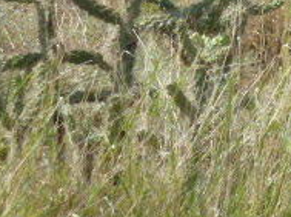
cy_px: -65
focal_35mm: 1358
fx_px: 11394
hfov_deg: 1.5
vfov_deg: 1.1
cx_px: 363
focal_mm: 49.2
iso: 160
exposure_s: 1/640
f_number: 4.9
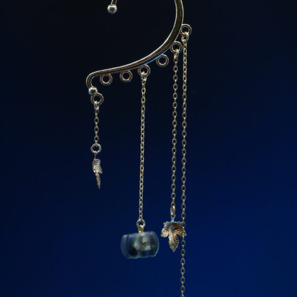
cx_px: 148
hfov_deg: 24.3
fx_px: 689
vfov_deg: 24.3
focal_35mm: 71
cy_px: 165
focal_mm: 30
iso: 800
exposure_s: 1/60
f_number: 6.3
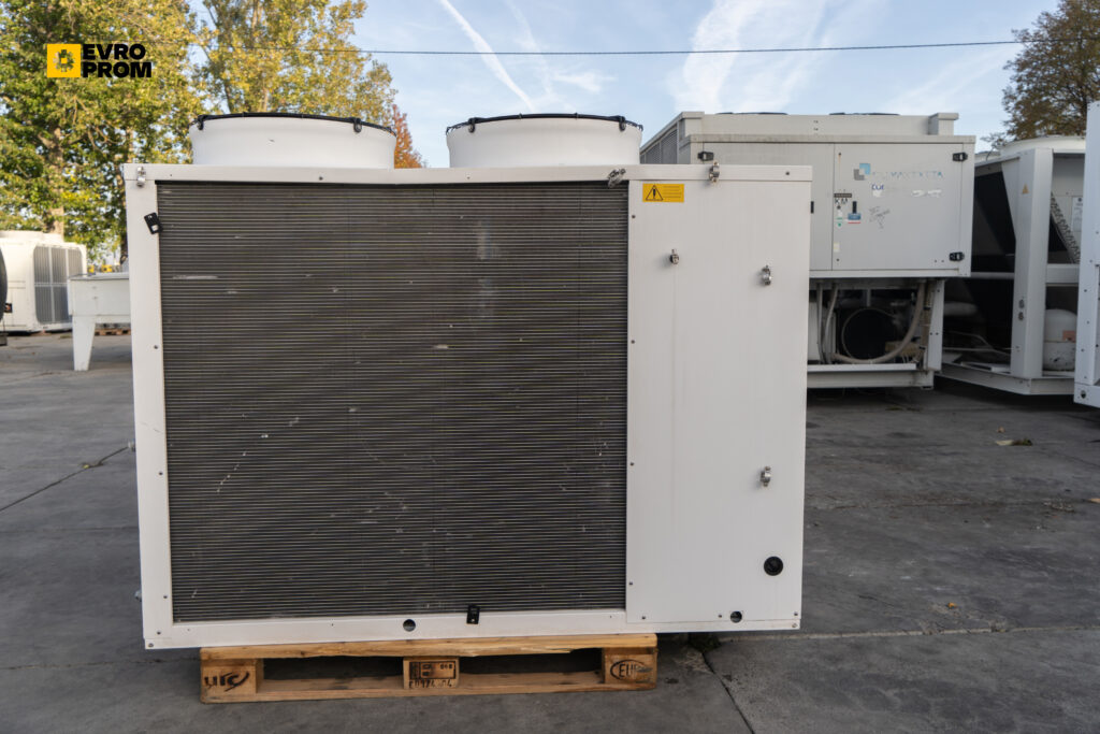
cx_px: 550
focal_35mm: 29
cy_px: 367
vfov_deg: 45.0
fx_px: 886
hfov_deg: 63.7
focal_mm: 29
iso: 100
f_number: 6.3
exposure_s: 1/320
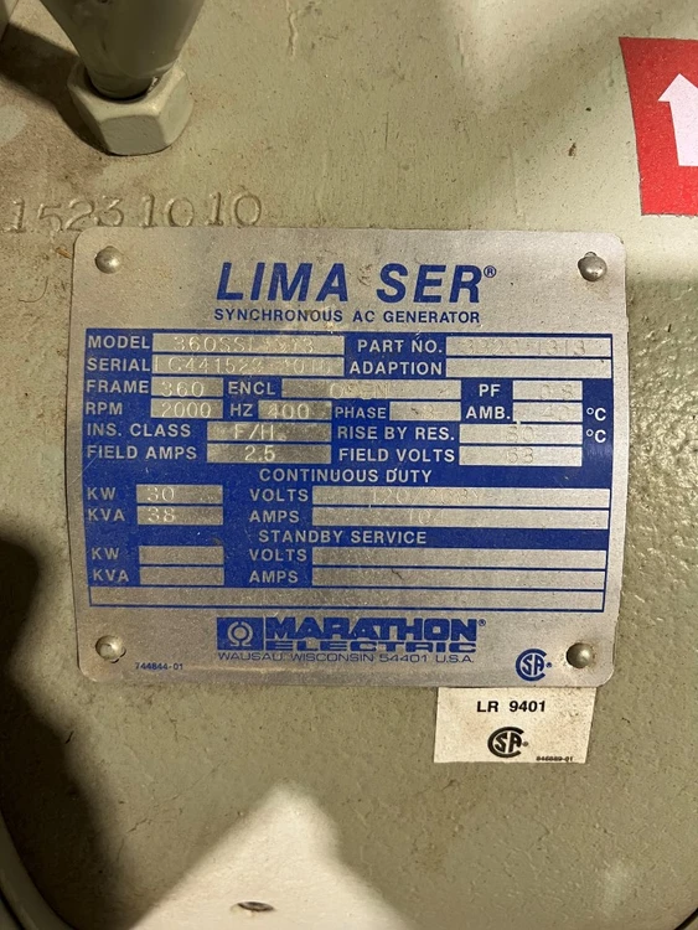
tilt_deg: -70.6
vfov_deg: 67.3
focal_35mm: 26
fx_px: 699
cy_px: 465
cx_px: 349
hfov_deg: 53.1
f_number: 1.5
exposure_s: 1/60
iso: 250
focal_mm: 5.7
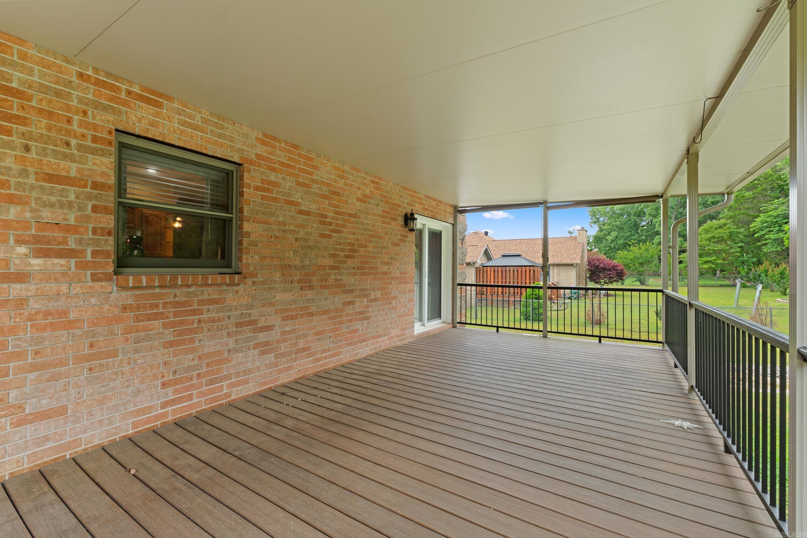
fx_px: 336
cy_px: 269
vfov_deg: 77.3
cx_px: 404
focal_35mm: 15
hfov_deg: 100.4
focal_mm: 10
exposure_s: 1/10
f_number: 8
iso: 400
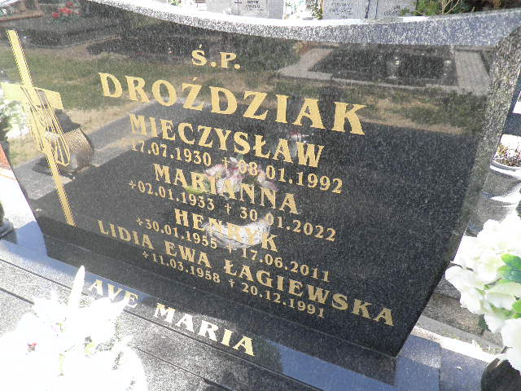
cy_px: 196
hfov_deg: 71.6
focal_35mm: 24
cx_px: 260
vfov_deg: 56.8
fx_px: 361
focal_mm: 4.3
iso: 64
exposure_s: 1/100
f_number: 3.3
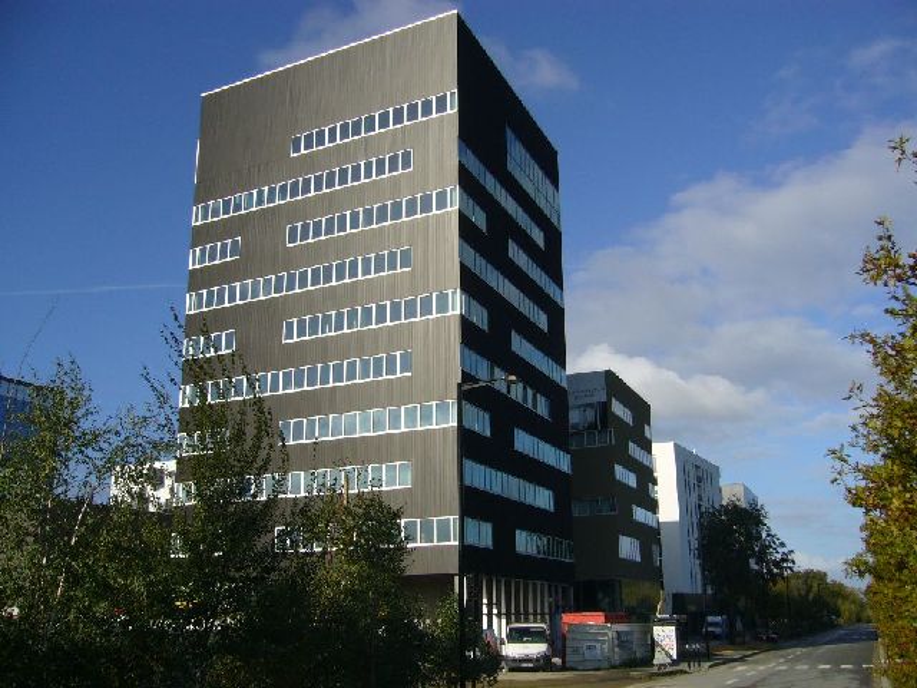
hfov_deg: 52.6
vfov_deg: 40.7
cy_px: 344
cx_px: 458
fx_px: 927
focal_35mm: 35
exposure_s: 1/500
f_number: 5.6
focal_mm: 5.8
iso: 80
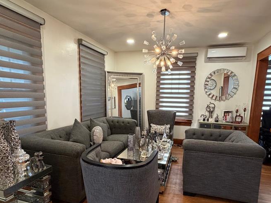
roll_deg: -0.5
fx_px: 172
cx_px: 139
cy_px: 120
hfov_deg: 76.4
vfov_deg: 60.7
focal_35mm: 22
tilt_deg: -8.4
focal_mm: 2.22
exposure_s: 1/60
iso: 400
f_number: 2.2
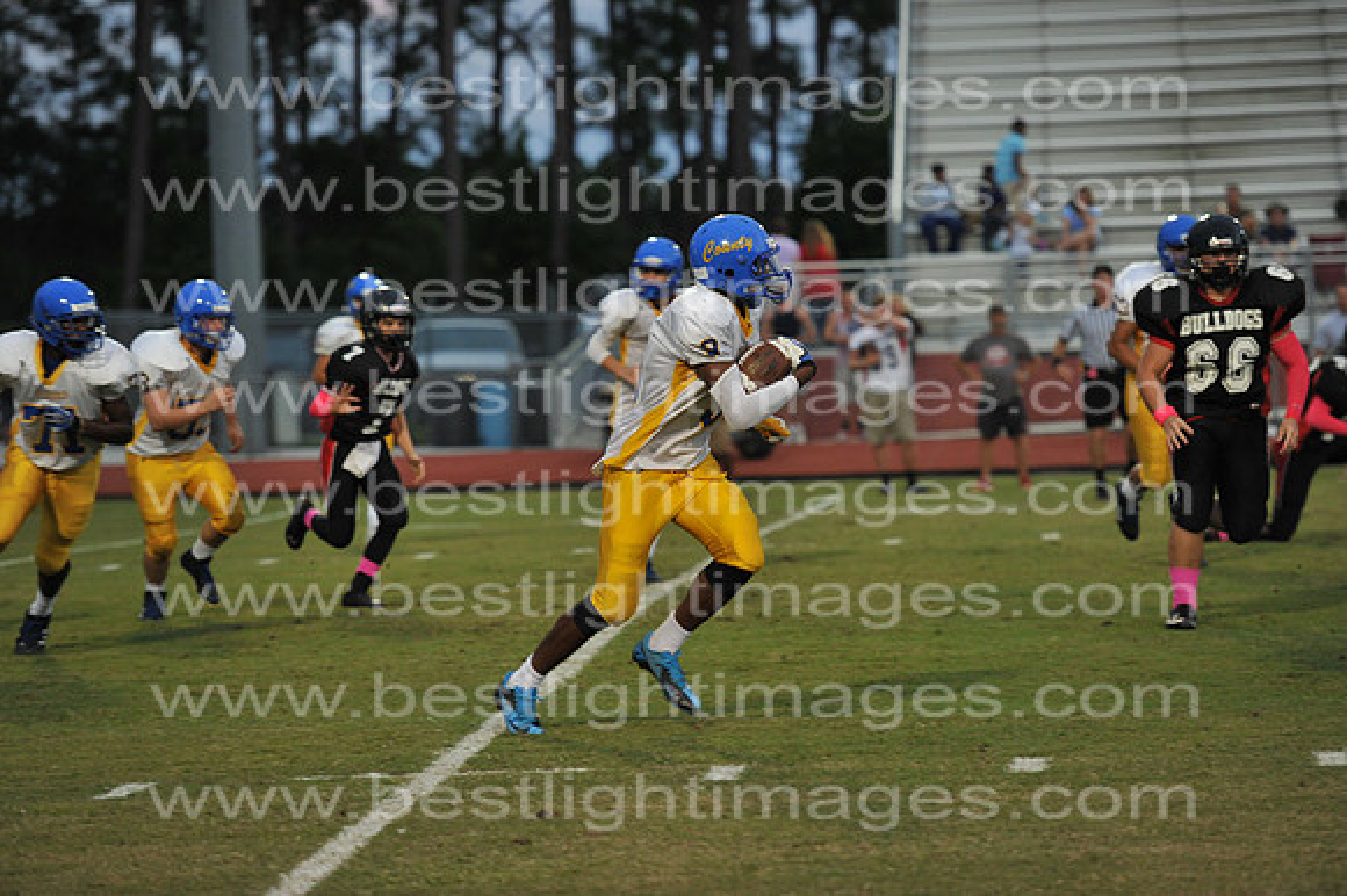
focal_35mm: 160
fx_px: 5983
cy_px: 448
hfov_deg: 12.8
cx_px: 674
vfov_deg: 8.6
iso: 1600
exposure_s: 1/400
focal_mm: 160
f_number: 3.2
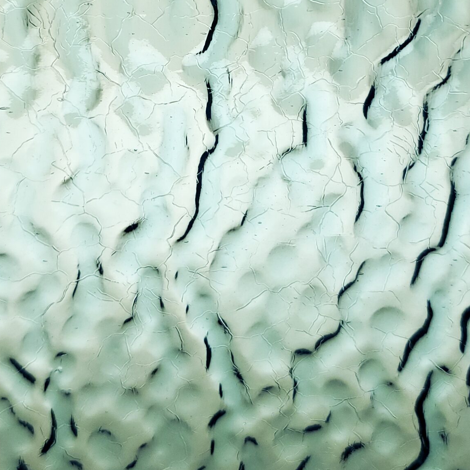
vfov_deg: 32.5
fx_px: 783
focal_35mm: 51
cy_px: 94
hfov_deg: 33.4
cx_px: 216
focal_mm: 4.3
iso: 80
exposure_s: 1/350
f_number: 1.5
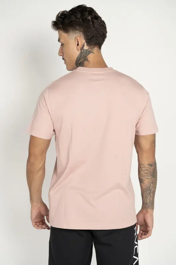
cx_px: 88
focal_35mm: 59
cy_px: 132
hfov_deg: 23.0
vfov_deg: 33.9
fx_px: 433
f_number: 10
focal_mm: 59
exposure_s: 1/125
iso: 100
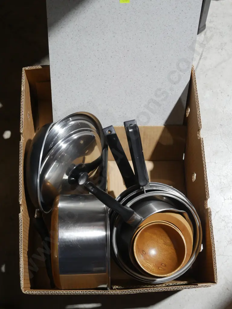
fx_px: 447
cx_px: 116
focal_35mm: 50
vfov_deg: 38.2
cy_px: 154
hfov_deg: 29.1
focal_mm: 25
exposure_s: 1/60
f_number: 5.3
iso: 1000
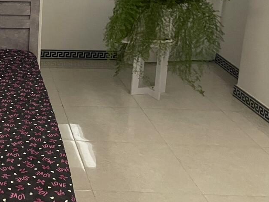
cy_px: 34
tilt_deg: -13.5
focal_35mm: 66
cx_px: -44
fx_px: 513
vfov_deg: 21.9
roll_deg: -0.3
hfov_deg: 26.5
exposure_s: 1/25
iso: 500
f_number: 1.6
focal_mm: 4.2
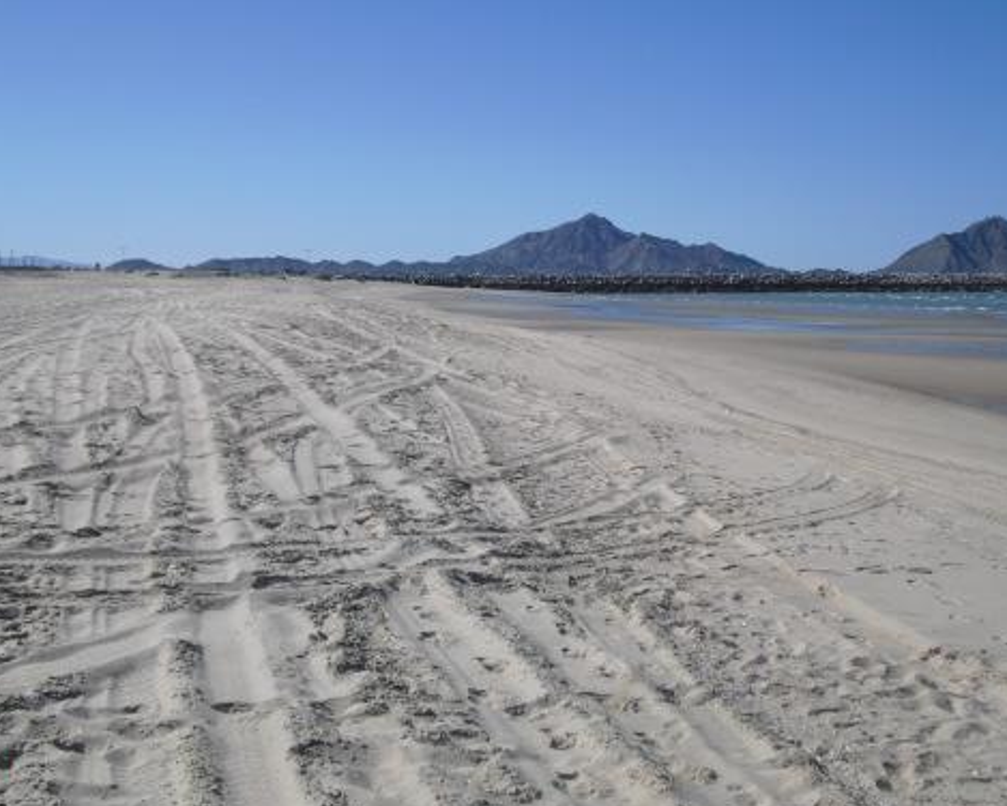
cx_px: 502
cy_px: 301
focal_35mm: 48
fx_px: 1430
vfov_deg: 31.3
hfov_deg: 38.8
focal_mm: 6.3
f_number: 7.8
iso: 64
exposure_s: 1/250
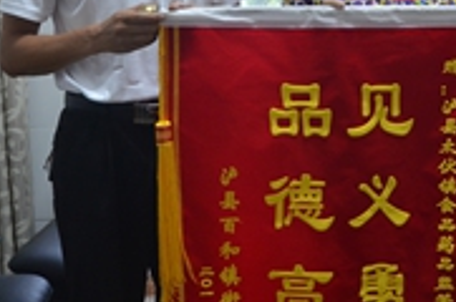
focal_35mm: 91
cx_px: 385
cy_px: 39
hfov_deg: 22.0
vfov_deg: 14.8
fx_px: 1151
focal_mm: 22
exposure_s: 1/30
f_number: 3.8
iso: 800
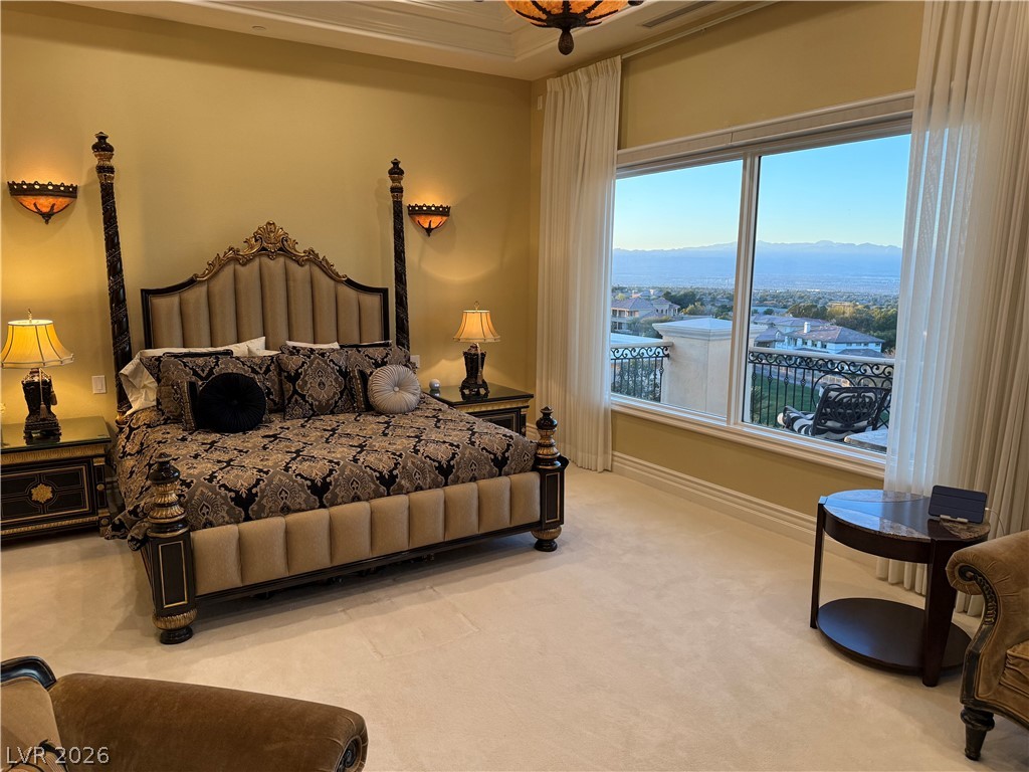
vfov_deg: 56.8
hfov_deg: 71.6
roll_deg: -0.5
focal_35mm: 24
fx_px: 713
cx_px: 514
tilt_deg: -9.5
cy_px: 386
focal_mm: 6.76
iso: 200
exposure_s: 1/157
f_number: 1.78
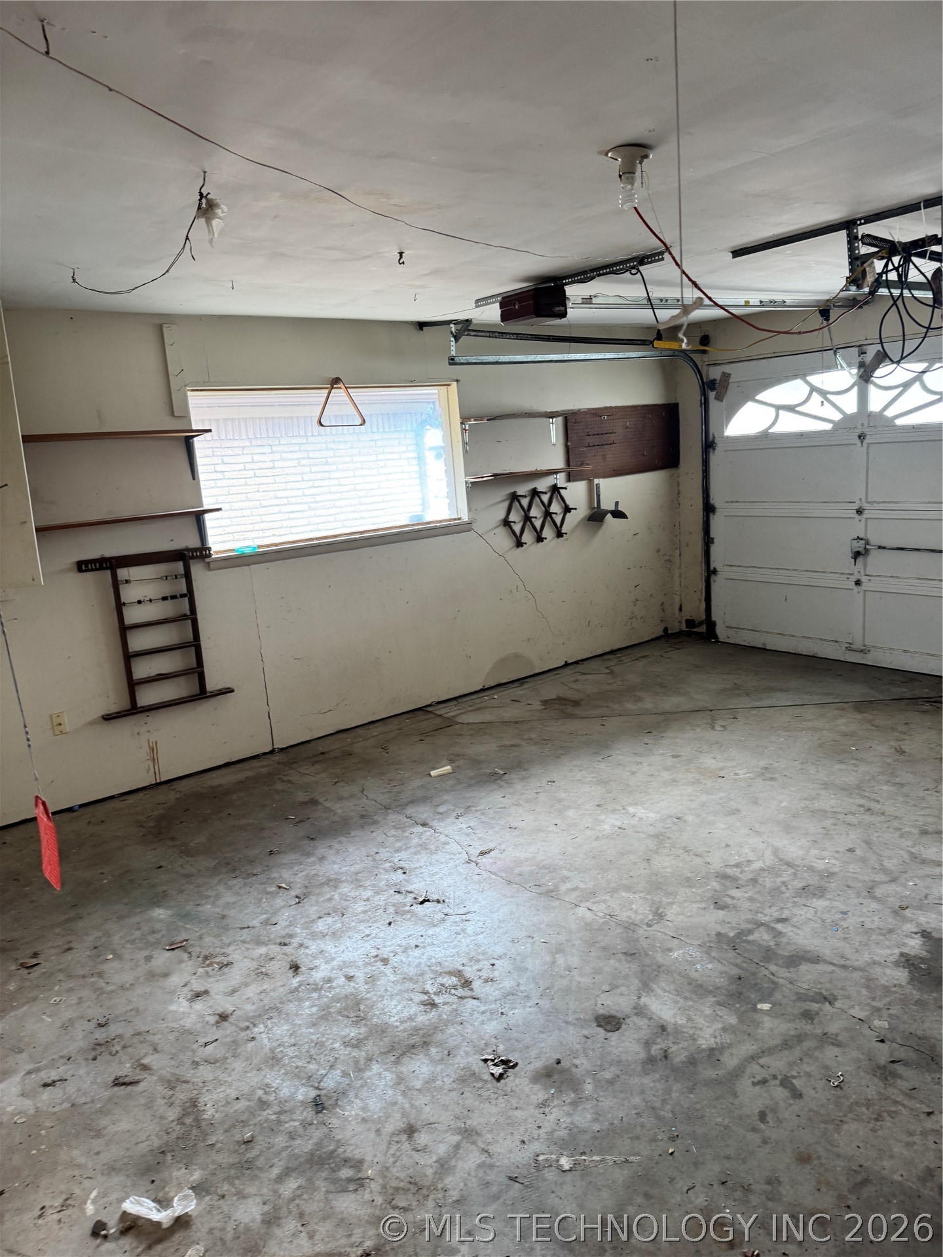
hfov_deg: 56.8
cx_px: 472
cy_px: 628
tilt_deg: -11.8
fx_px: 872
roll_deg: +5.0
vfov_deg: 71.6
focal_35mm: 24
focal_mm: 6.76
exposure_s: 1/60
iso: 125
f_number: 1.78
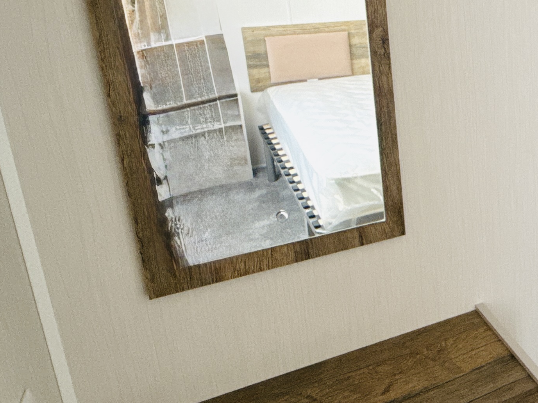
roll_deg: -0.8
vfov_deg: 34.5
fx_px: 637
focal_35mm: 41
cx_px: 610
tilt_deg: -15.6
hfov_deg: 37.3
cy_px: 108
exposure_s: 1/95
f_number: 2.2
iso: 320
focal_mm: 2.22
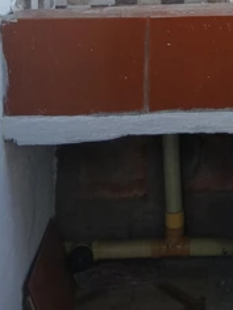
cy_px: -74
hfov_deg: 21.3
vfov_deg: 25.9
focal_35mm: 66
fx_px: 592
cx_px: 247
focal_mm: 3.98
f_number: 1.8
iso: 50
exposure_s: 1/60
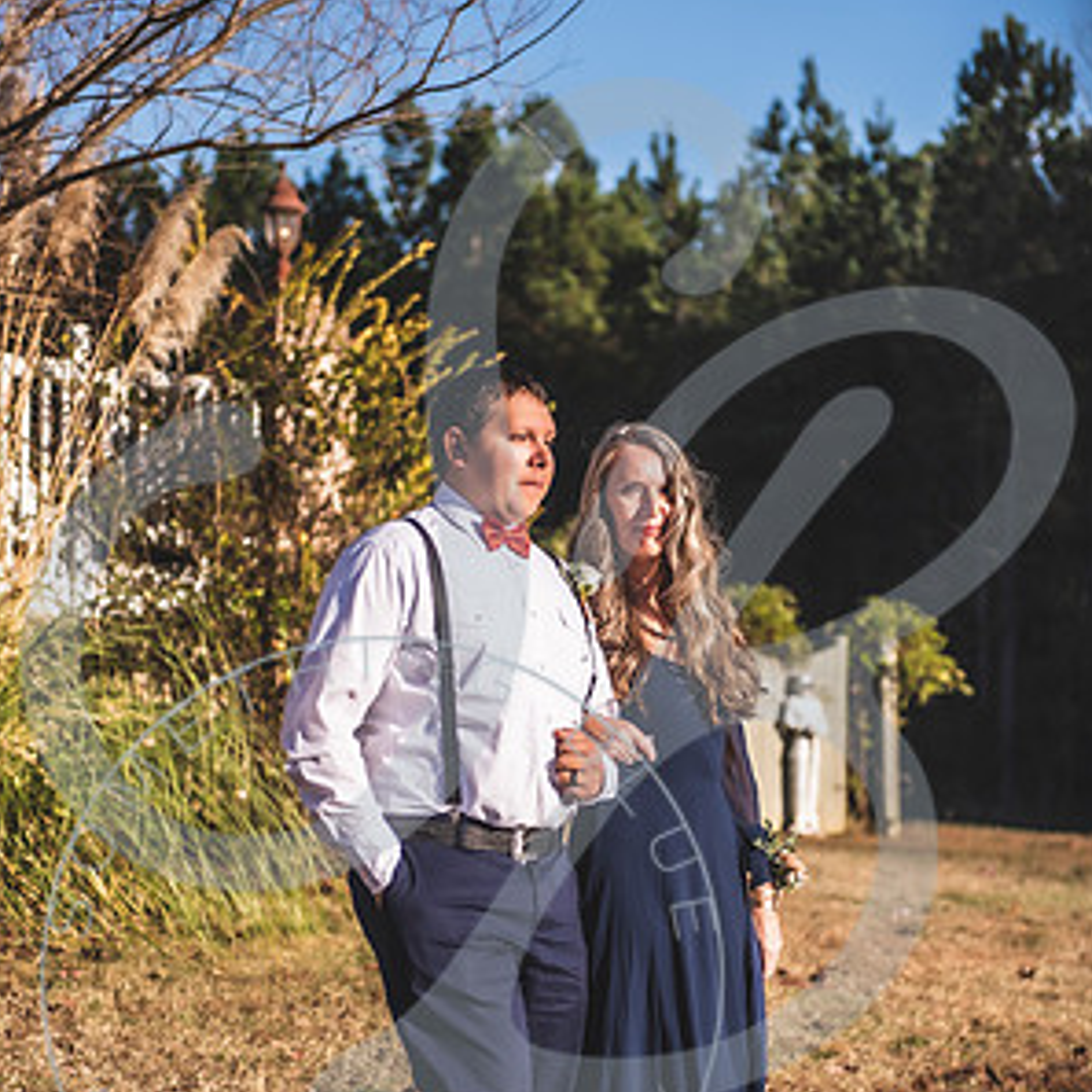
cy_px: 699
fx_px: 3212
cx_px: 548
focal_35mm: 90
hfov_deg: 19.3
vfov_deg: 19.3
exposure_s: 1/4000
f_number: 2.8
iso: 100
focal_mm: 70
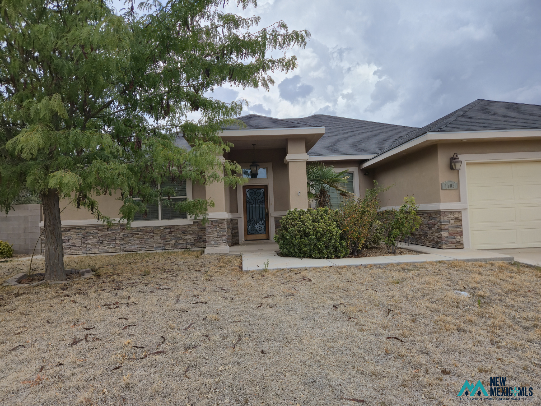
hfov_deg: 73.9
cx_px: 270
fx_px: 359
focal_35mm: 23
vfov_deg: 58.9
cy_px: 203
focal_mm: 5.4
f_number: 1.8
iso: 25
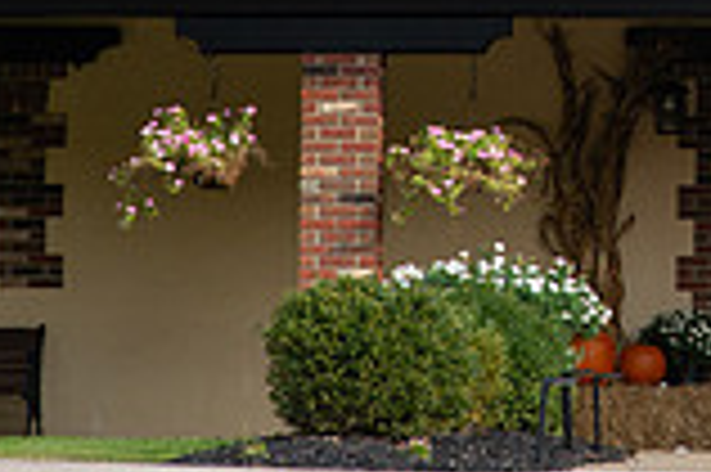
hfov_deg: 6.5
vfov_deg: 4.4
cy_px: -276
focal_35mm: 313
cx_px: 954
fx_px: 6175
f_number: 6.3
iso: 640
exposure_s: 1/800
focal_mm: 85
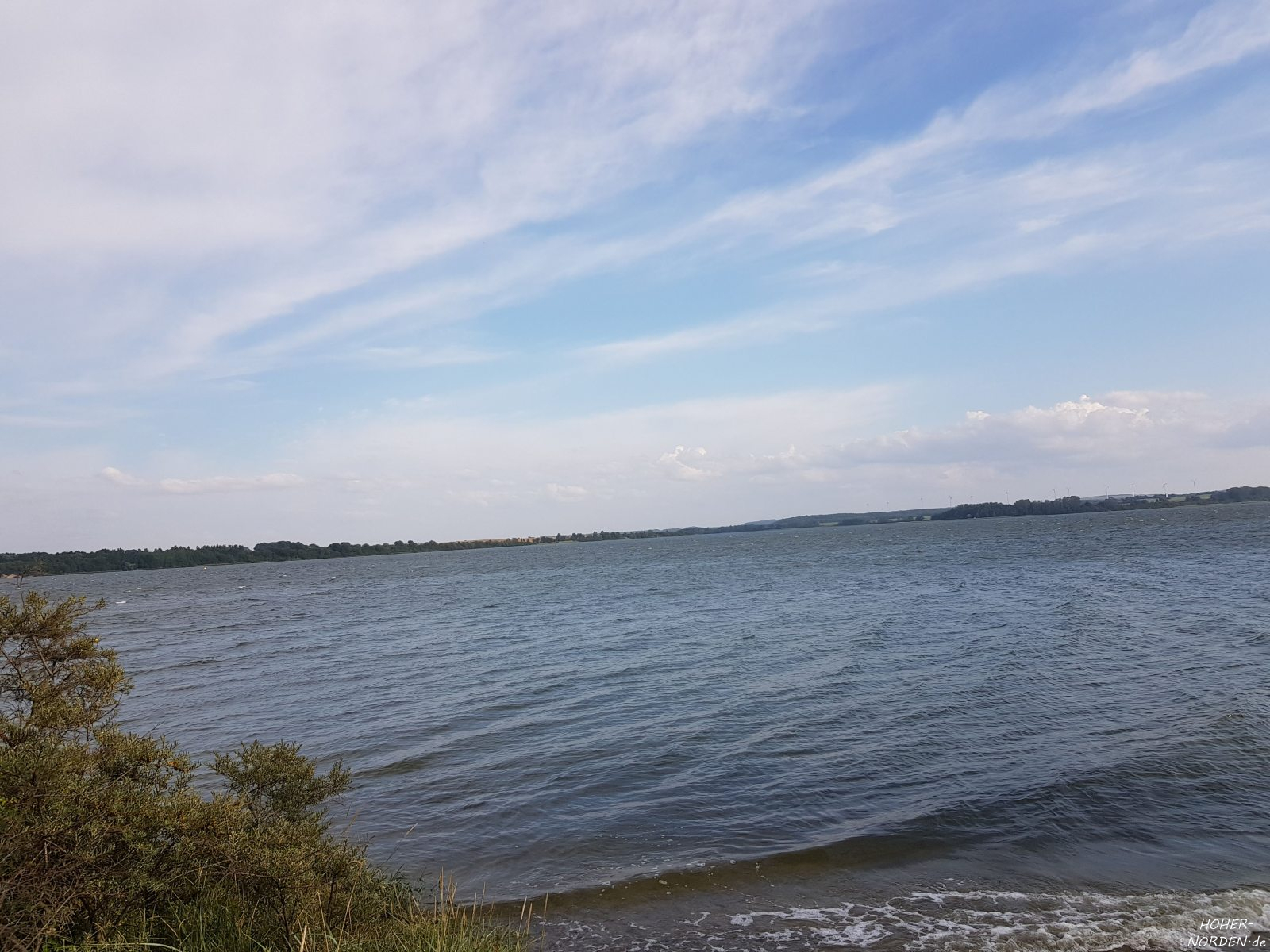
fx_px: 954
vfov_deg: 53.1
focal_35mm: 26
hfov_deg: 67.3
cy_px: 476
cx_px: 635
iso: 40
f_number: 1.7
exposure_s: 1/1964
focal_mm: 4.2
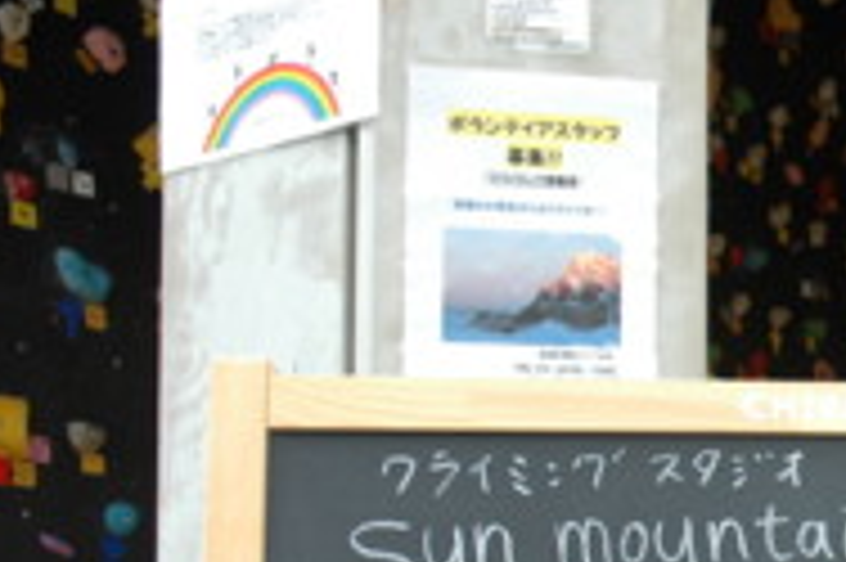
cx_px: 999
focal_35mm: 79
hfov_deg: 23.6
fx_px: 1855
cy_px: 614
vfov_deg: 16.7
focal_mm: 22
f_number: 4.5
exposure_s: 1/80
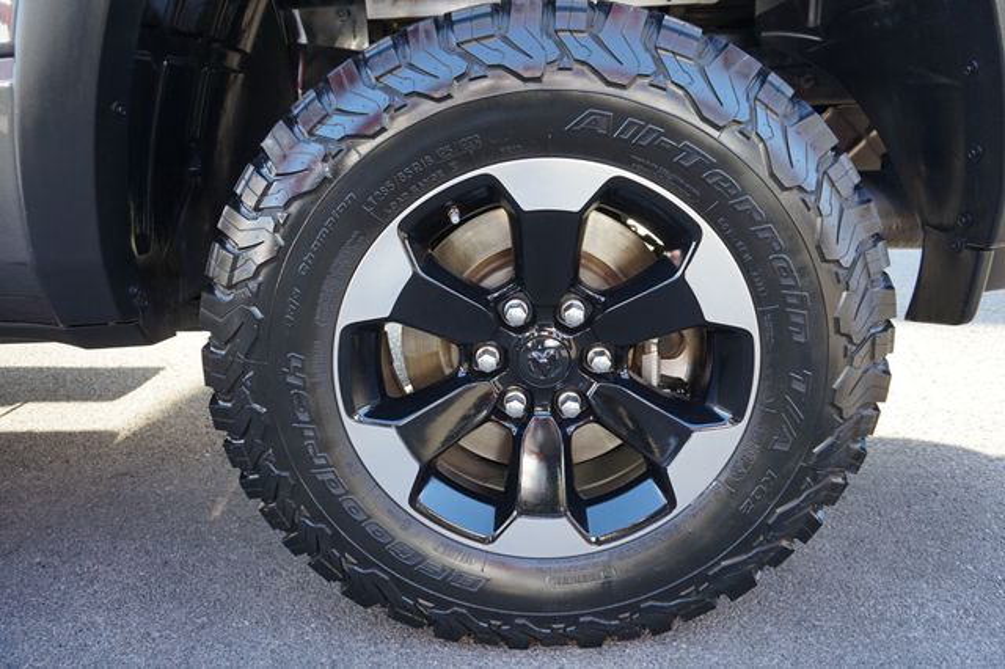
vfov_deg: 53.1
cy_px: 334
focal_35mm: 24
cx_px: 502
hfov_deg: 73.8
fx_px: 670
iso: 200
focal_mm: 16
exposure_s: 1/60
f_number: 4
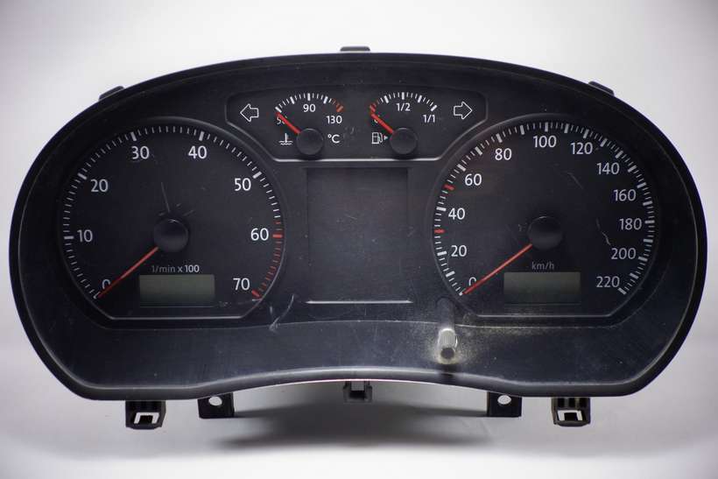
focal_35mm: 83
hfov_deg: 24.5
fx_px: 1656
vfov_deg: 16.5
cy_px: 240
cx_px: 359
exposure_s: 1/100
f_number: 4.5
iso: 500
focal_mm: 30.81
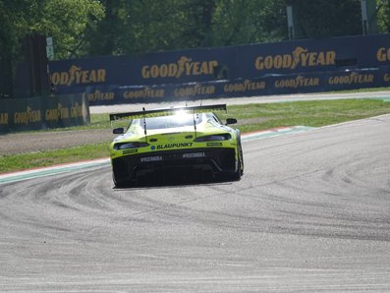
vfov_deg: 3.6
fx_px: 4666
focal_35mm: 414
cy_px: 146
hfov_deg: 4.8
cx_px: 213
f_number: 4.5
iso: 100
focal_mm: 139.53
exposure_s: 1/800
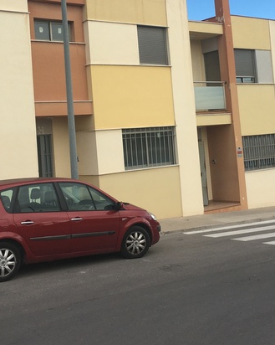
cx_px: 170
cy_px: 104
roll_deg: +3.7
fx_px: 560
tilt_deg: +3.1
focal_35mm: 55
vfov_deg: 33.7
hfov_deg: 27.5
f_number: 2.2
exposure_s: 1/836
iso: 25
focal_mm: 4.15
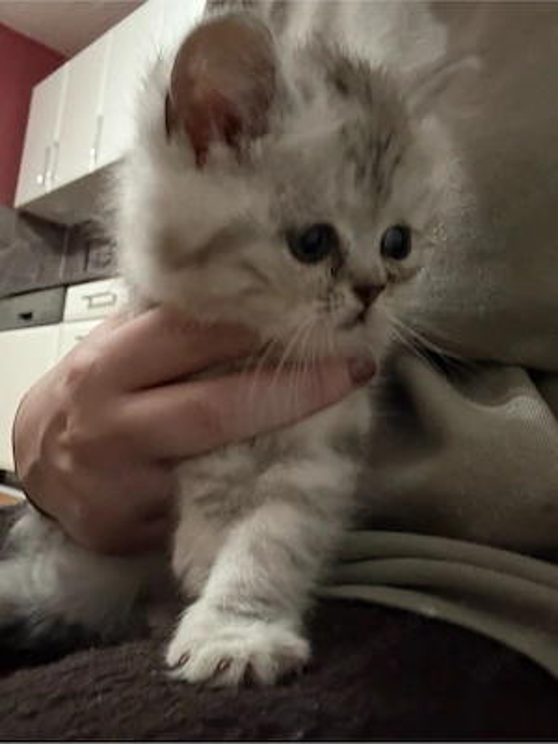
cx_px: 279
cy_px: 372
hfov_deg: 46.8
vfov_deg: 60.0
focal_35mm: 30
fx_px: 645
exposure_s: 1/17
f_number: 1.9
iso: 640
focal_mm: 2.69
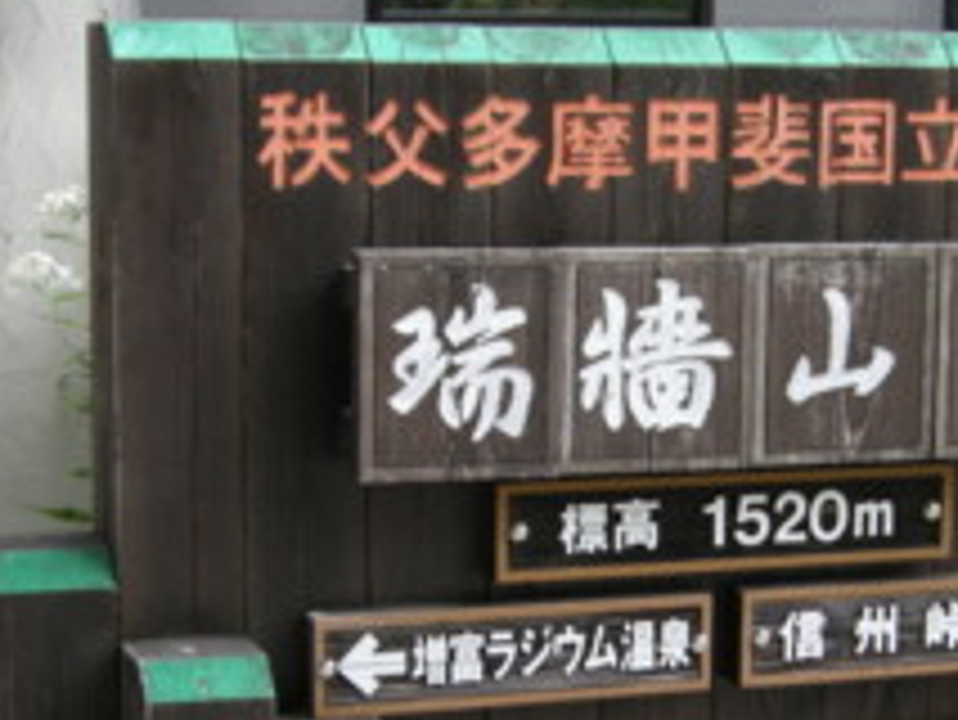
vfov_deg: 14.0
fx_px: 2908
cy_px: 616
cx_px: 639
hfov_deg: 18.7
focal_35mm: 105
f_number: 3
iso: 64
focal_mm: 7.5
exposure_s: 1/67.7
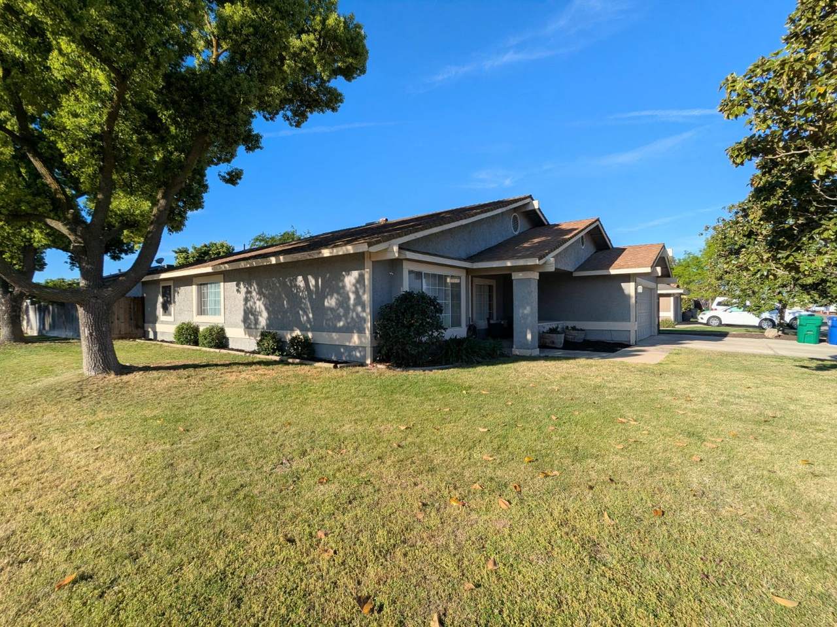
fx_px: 387
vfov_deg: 78.1
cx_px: 418
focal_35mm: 16
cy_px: 314
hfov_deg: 94.5
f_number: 2.2
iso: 49
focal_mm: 2.35
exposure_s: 1/1603
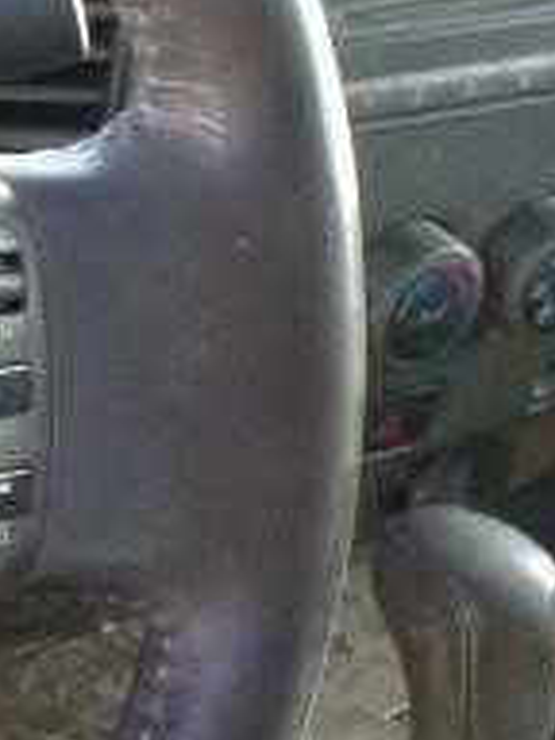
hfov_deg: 11.9
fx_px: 2223
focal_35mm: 104
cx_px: -725
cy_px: 185
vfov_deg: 18.8
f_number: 3.9
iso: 250
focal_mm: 4.5
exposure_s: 1/60
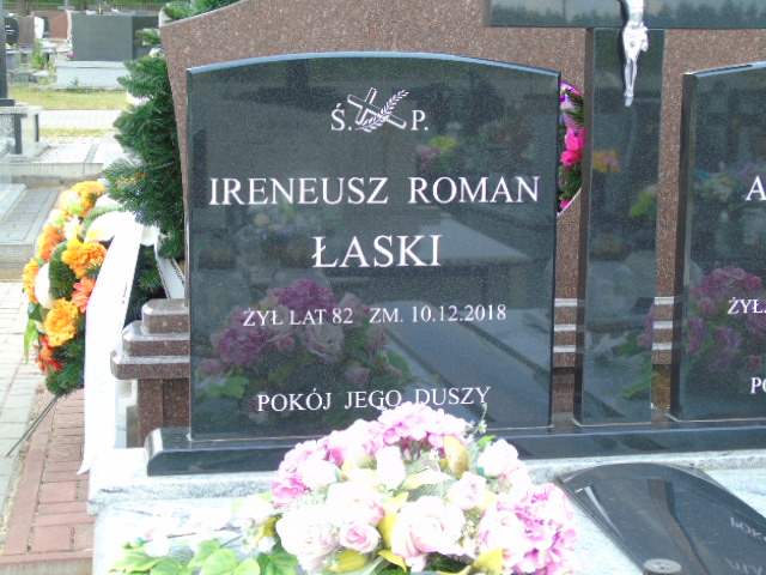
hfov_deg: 31.2
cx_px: 383
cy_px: 288
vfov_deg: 23.7
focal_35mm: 62
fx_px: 1372
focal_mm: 11
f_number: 4.5
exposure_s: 1/50
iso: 80
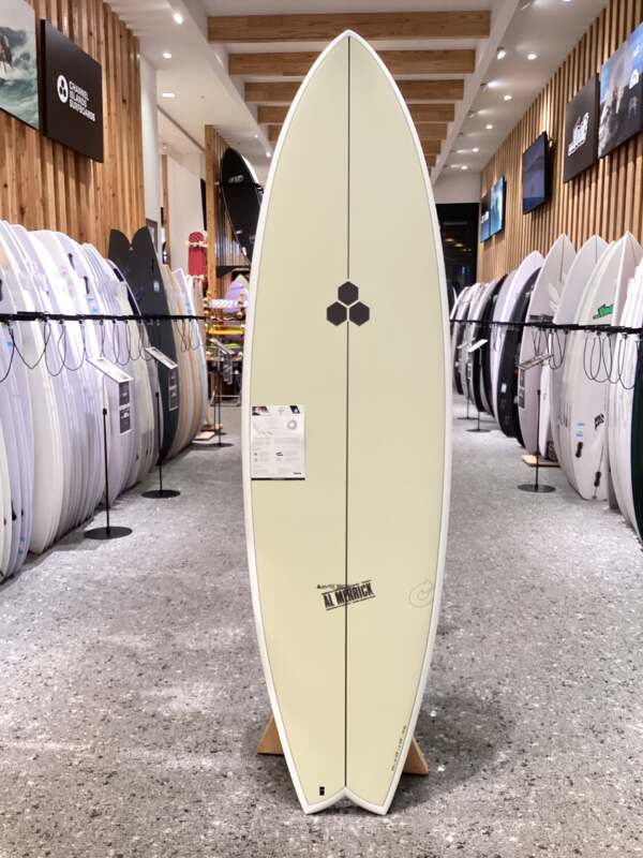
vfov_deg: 58.4
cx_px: 322
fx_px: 768
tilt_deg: -8.6
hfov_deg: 45.4
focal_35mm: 31
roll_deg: -2.0
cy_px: 429
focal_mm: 3.3
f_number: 2.4
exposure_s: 1/60
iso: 160
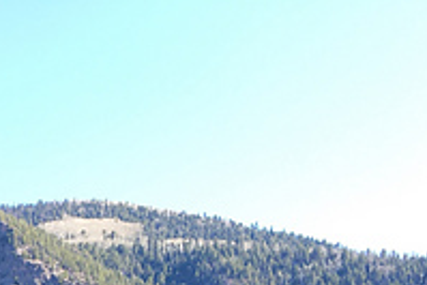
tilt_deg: +5.6
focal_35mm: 97
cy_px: 508
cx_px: -131
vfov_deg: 12.9
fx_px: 1151
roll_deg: -0.9
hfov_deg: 19.4
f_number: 2.2
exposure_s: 1/209
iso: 25
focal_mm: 4.15
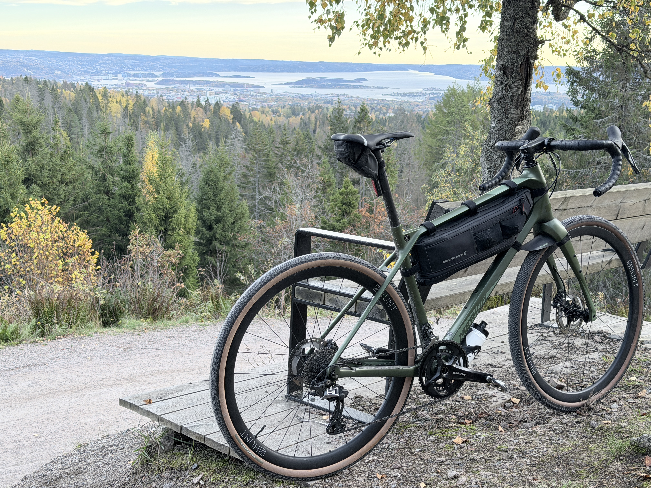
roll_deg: -1.1
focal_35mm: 48
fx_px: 903
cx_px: 326
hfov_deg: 39.7
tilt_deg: -12.7
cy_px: 244
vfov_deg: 30.3
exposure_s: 1/219
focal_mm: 6.76
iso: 125
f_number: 1.78
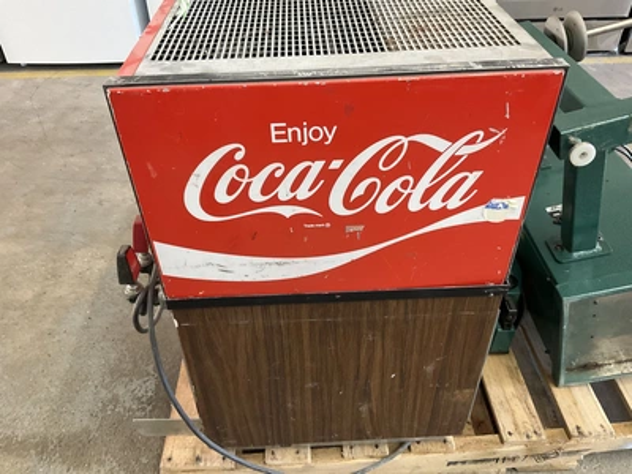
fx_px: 529
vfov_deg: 48.2
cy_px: 237
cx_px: 316
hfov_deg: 61.7
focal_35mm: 29
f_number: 1.8
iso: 250
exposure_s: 1/60
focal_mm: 3
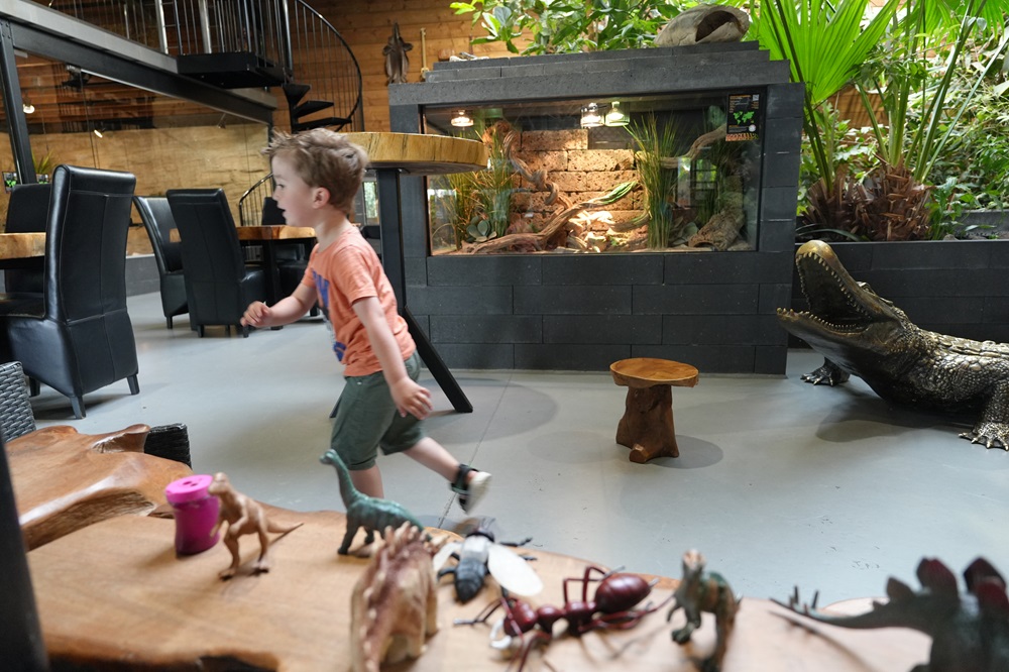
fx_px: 602
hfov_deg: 79.9
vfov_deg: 58.3
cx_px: 504
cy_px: 336
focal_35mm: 22
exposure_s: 1/160
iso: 3200
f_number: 4
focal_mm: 21.5
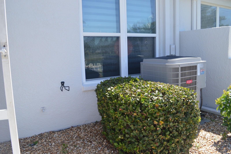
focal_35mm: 27
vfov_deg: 47.9
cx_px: 116
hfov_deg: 67.4
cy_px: 77
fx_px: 173
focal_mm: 18
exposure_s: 1/125
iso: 100
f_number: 5.6
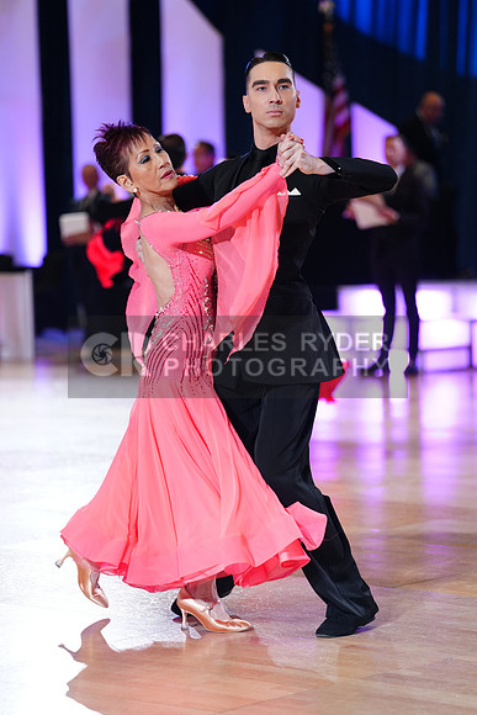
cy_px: 358
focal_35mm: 130
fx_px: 2582
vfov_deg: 15.8
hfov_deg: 10.6
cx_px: 238
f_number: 2.8
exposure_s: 1/400
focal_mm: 130
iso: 2000
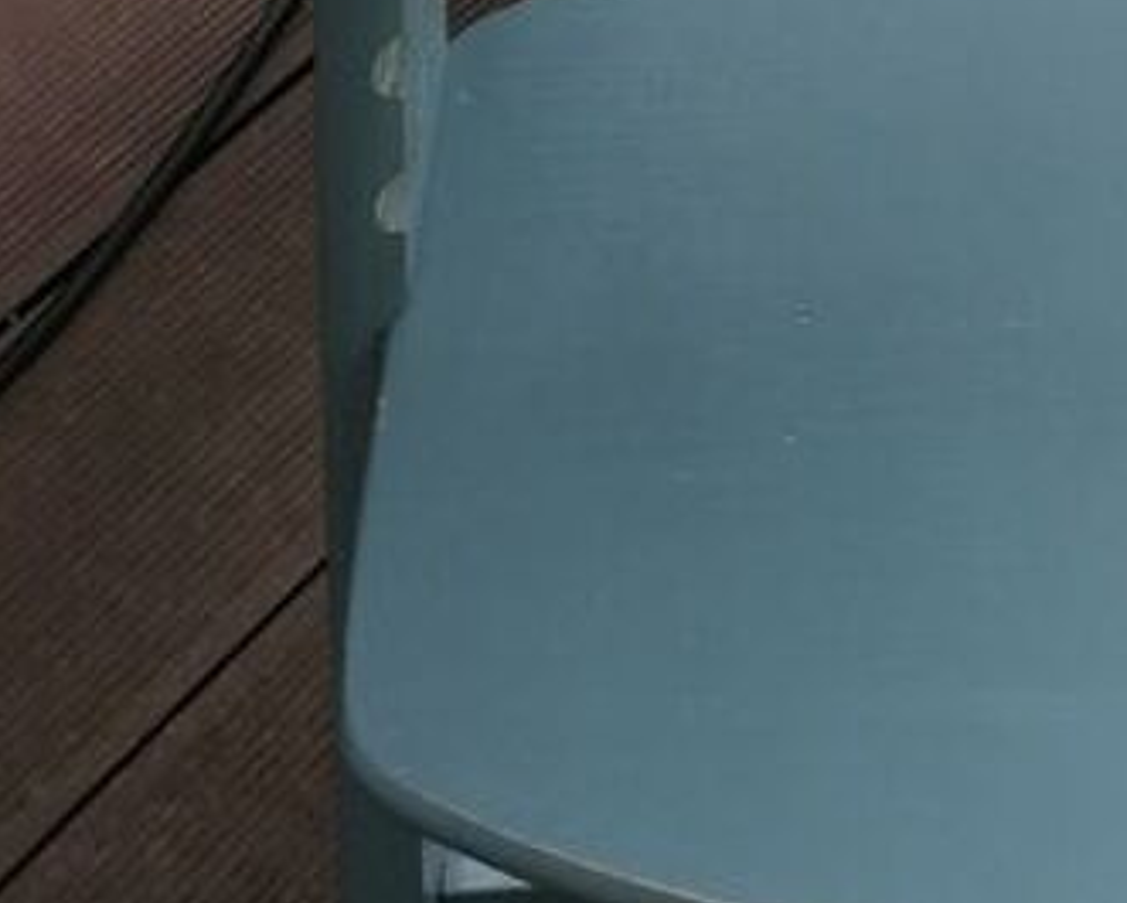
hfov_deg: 17.3
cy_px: -891
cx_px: 1362
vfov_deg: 12.7
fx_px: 3537
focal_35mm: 106
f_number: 1.8
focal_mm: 4.75
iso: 50
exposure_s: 1/334
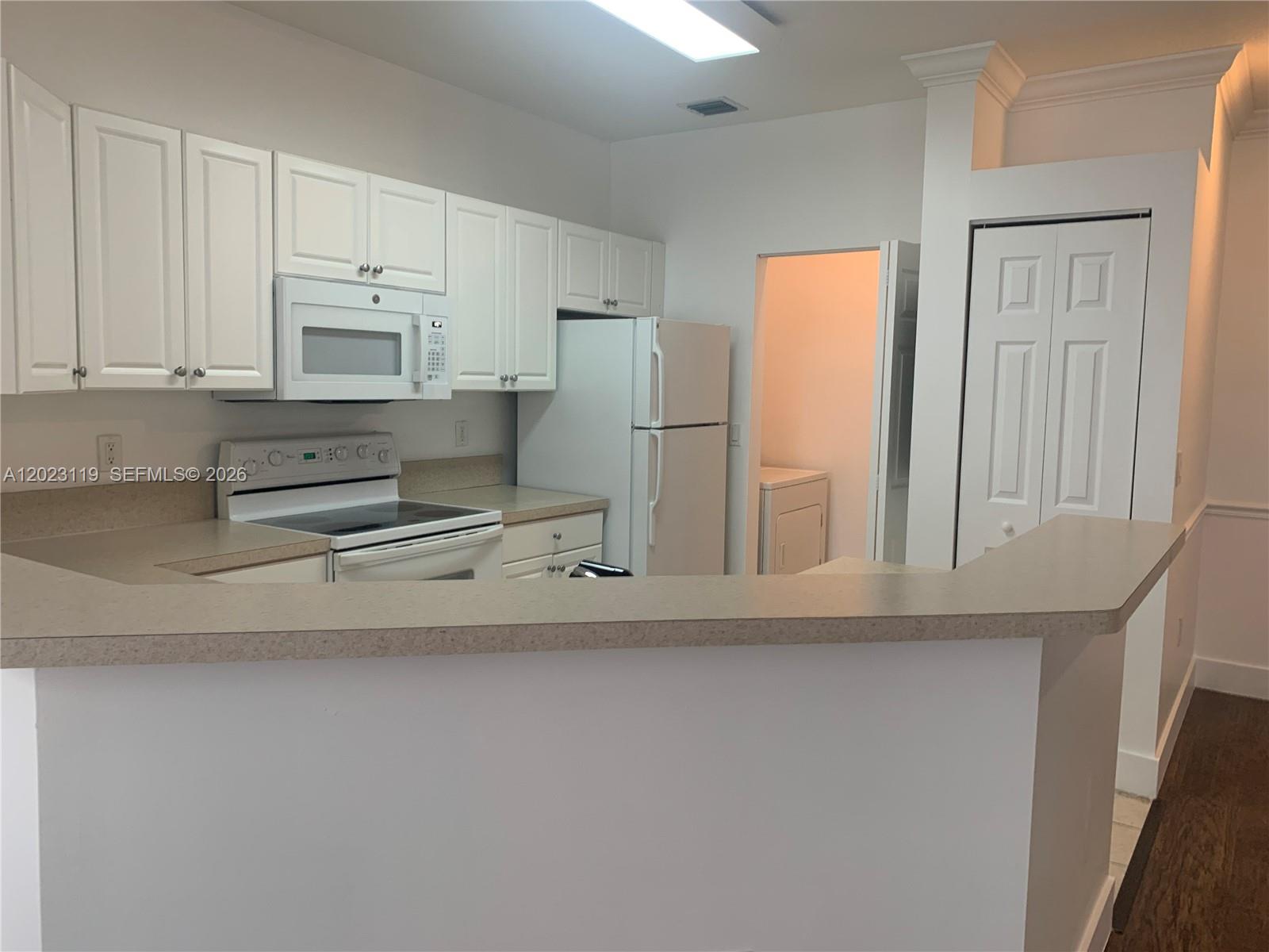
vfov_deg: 53.1
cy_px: 476
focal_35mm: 26
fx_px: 953
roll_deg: -1.5
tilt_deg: -4.4
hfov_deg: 67.3
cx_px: 634
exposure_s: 1/60
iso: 64
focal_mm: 4.25
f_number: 1.8
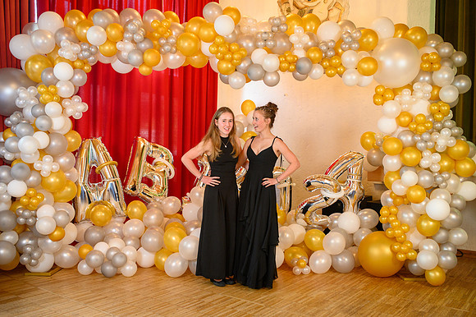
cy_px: 158
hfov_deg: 54.5
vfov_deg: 37.8
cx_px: 238
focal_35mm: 35
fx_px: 462
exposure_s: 1/100
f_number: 3.5
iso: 1250
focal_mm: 35
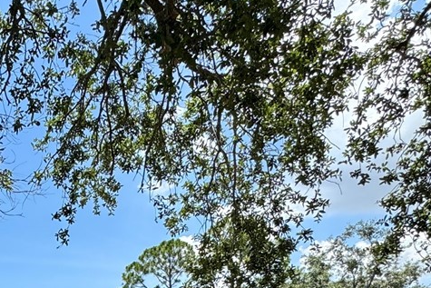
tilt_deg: -0.1
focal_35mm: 49
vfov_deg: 22.8
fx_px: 587
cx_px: -73
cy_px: 422
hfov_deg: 33.5
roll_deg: +2.0
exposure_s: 1/858
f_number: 2.2
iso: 40
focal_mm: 2.22
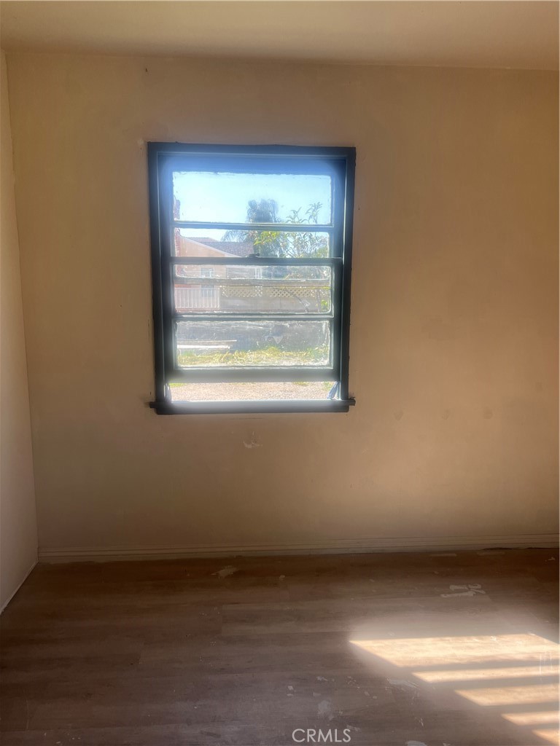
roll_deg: +0.8
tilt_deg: -6.6
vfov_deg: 67.3
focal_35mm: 26
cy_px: 373
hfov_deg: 53.1
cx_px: 280
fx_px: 561
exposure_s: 1/502
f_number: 1.5
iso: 50
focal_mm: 5.7
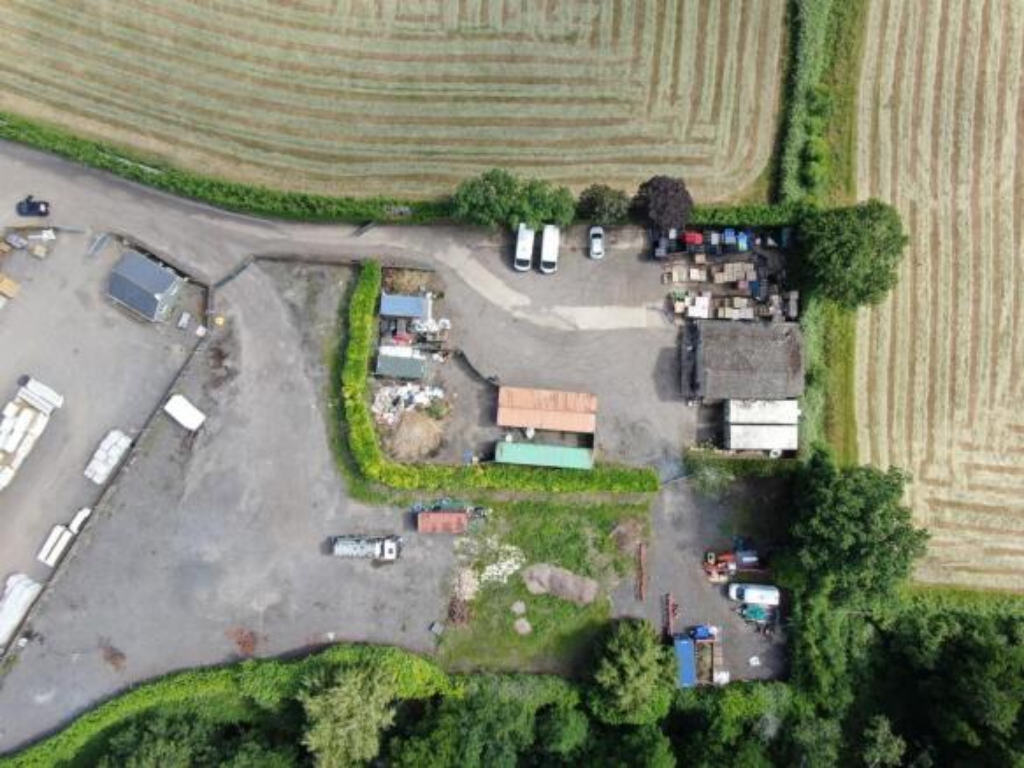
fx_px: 710
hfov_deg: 71.6
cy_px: 384
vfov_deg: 56.8
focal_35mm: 24
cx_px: 512
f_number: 2.8
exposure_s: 1/500
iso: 100
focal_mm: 4.39
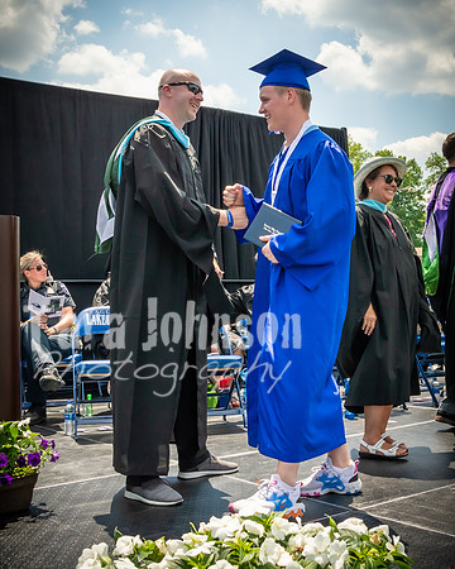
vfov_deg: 40.8
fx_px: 763
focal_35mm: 45
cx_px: 270
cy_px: 248
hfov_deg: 33.1
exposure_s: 1/800
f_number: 7.1
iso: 200
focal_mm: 19
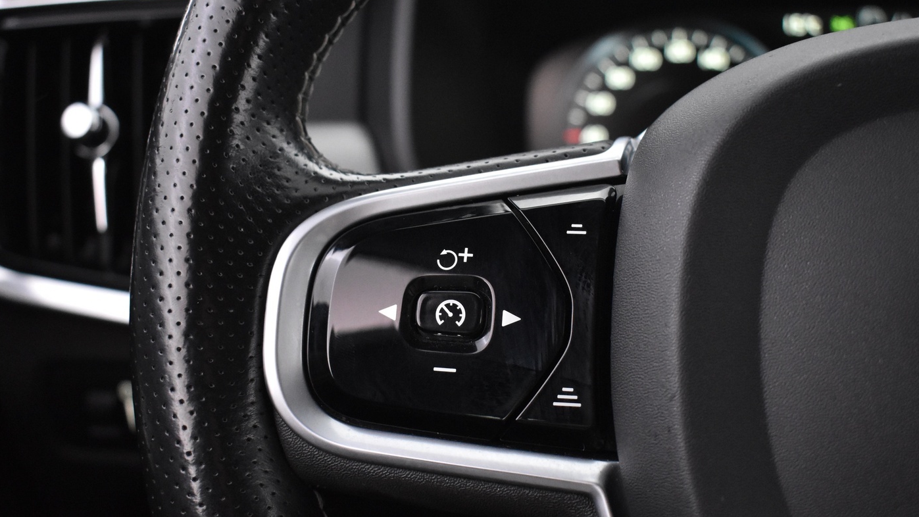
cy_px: 308
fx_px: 1243
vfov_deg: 23.5
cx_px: 451
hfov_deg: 40.6
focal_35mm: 51
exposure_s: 1/30
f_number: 4.2
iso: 3200
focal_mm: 28
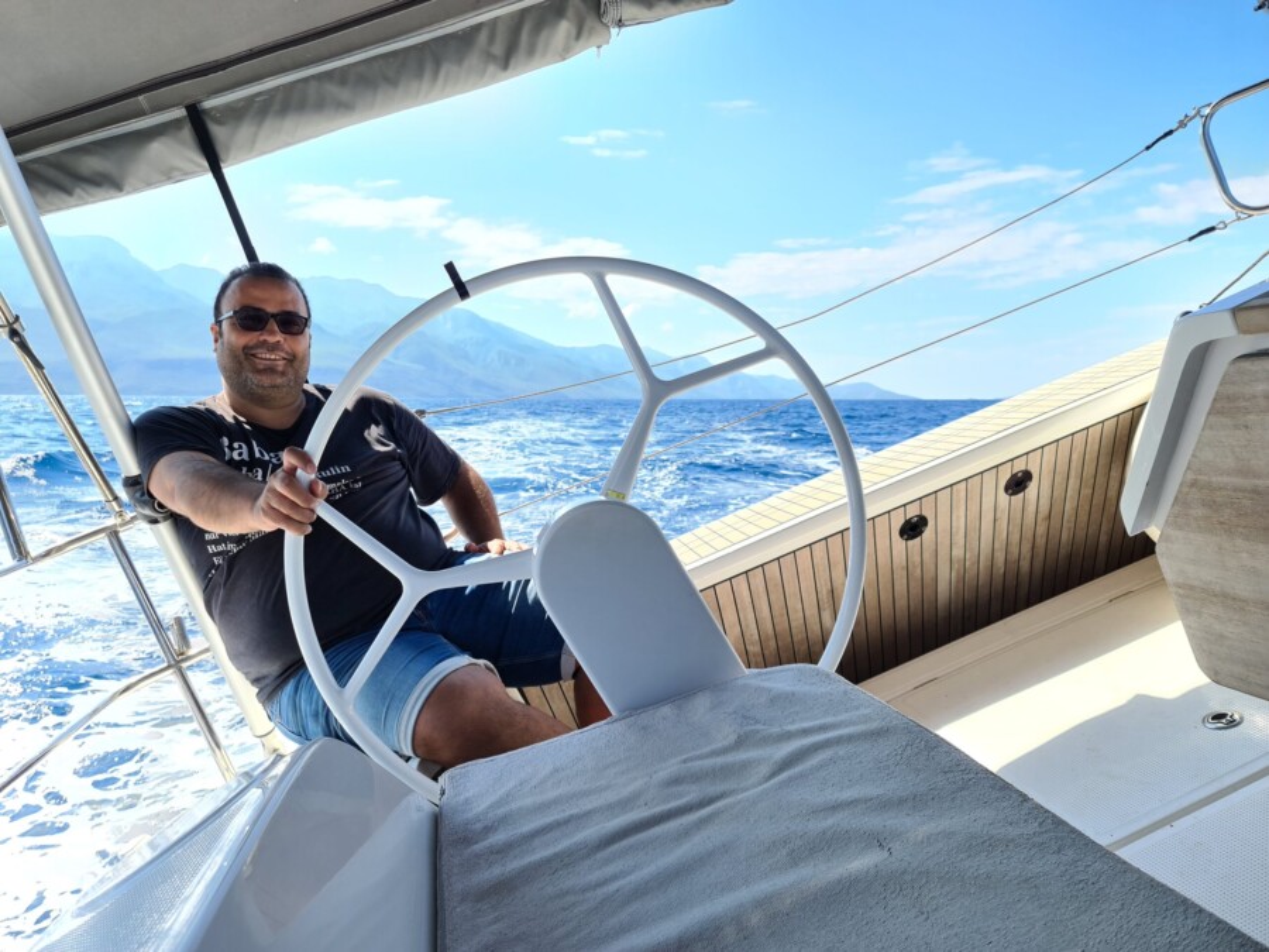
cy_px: 476
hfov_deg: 69.4
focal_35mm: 25
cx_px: 634
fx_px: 916
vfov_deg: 54.9
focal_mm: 7
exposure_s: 1/308
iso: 50
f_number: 1.8
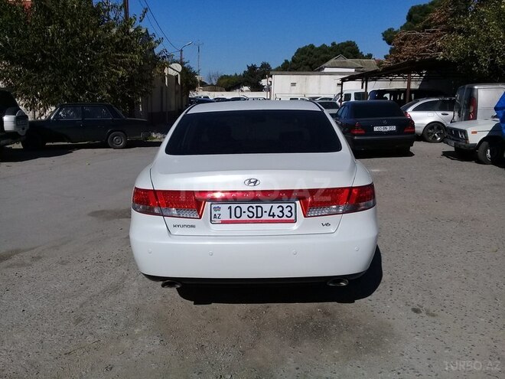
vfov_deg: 45.4
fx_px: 452
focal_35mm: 31
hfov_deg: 58.4
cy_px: 190
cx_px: 252
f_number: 2.2
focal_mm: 3.3
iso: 50
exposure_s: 1/4237
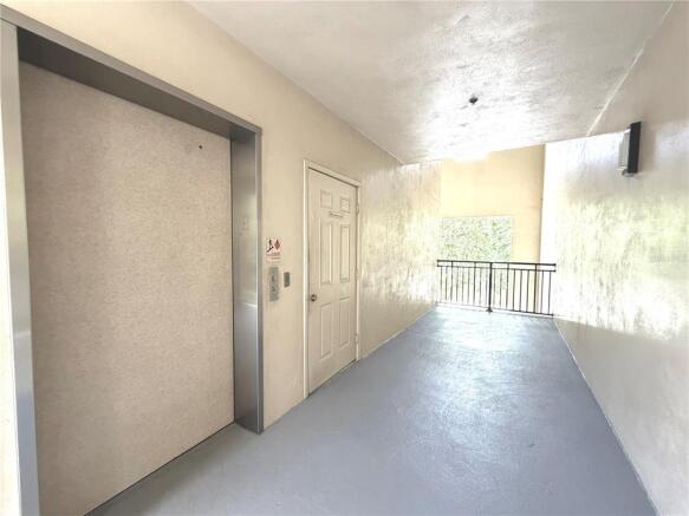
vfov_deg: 85.7
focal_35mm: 14
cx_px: 344
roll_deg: +0.3
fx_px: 279
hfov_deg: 102.1
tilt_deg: -2.9
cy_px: 258
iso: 320
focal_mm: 2.22
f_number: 2.2
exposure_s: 1/121
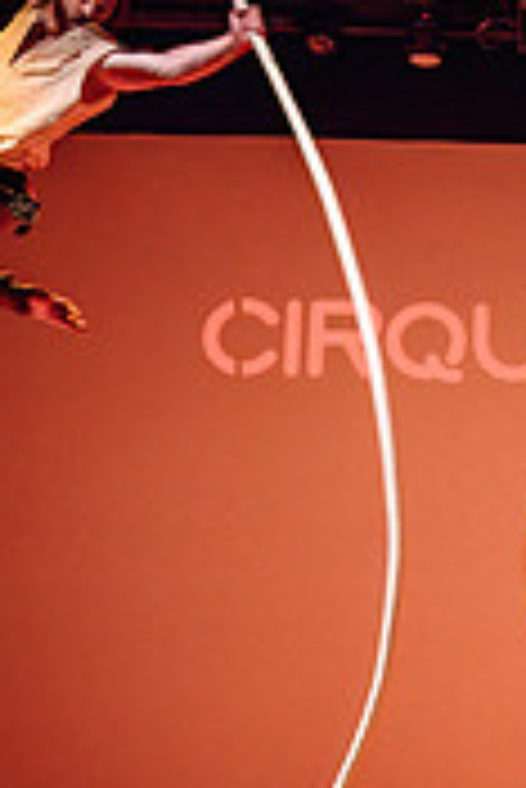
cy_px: 507
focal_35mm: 101
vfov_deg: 20.1
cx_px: 737
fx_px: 2209
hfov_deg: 13.0
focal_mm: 30.5
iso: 1600
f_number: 2.8
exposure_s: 1/200
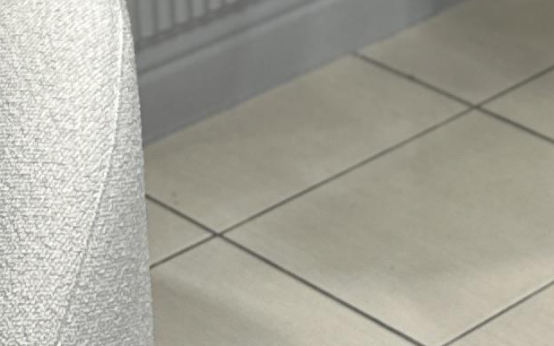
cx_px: 1030
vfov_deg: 7.1
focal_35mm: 166
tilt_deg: -10.6
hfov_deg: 11.6
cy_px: -658
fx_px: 2506
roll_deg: -1.2
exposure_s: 1/280
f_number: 1.78
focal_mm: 6.86
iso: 80
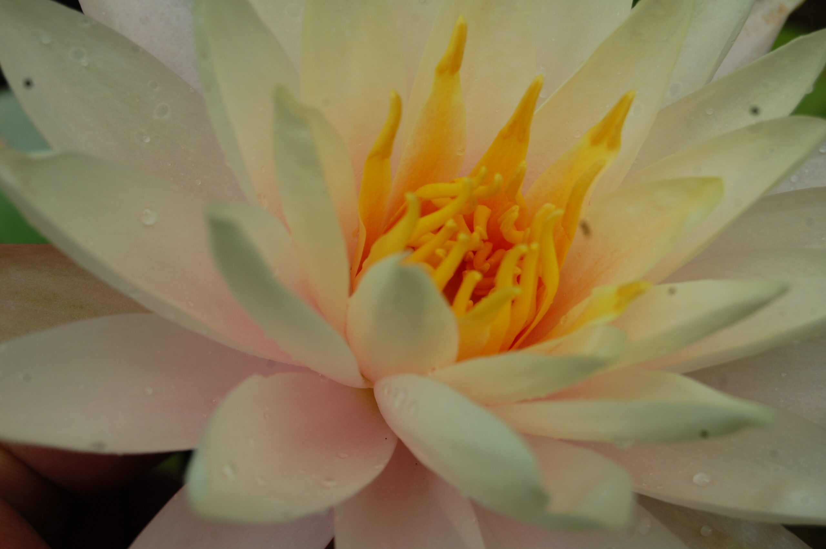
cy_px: 274
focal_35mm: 82
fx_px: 1891
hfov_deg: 24.6
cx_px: 413
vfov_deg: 16.5
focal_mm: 55
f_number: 9
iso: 200
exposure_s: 1/320
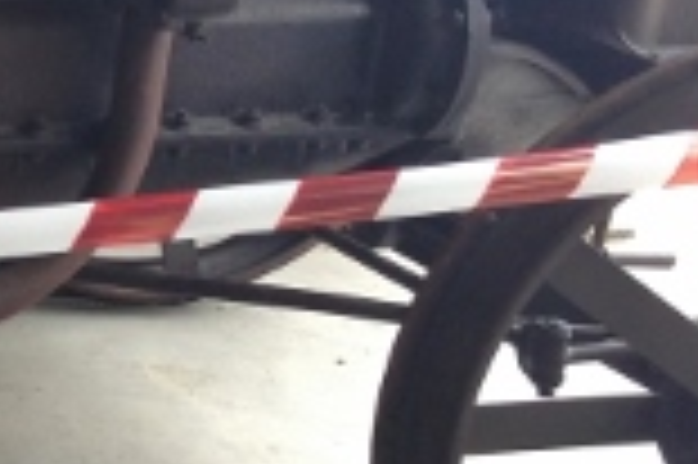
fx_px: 2576
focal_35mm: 133
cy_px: 63
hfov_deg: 14.2
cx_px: -405
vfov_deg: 10.2
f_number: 2.4
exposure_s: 1/60
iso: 50
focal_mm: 4.12
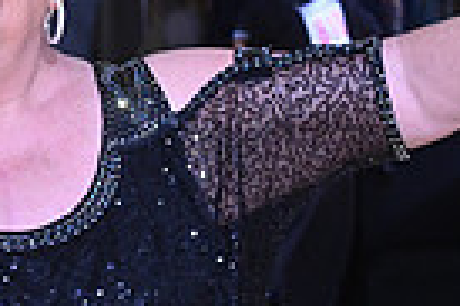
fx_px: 5143
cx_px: -373
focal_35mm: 403
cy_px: 210
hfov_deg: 5.1
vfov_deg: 3.4
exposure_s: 1/200
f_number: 8
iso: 1600
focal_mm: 95
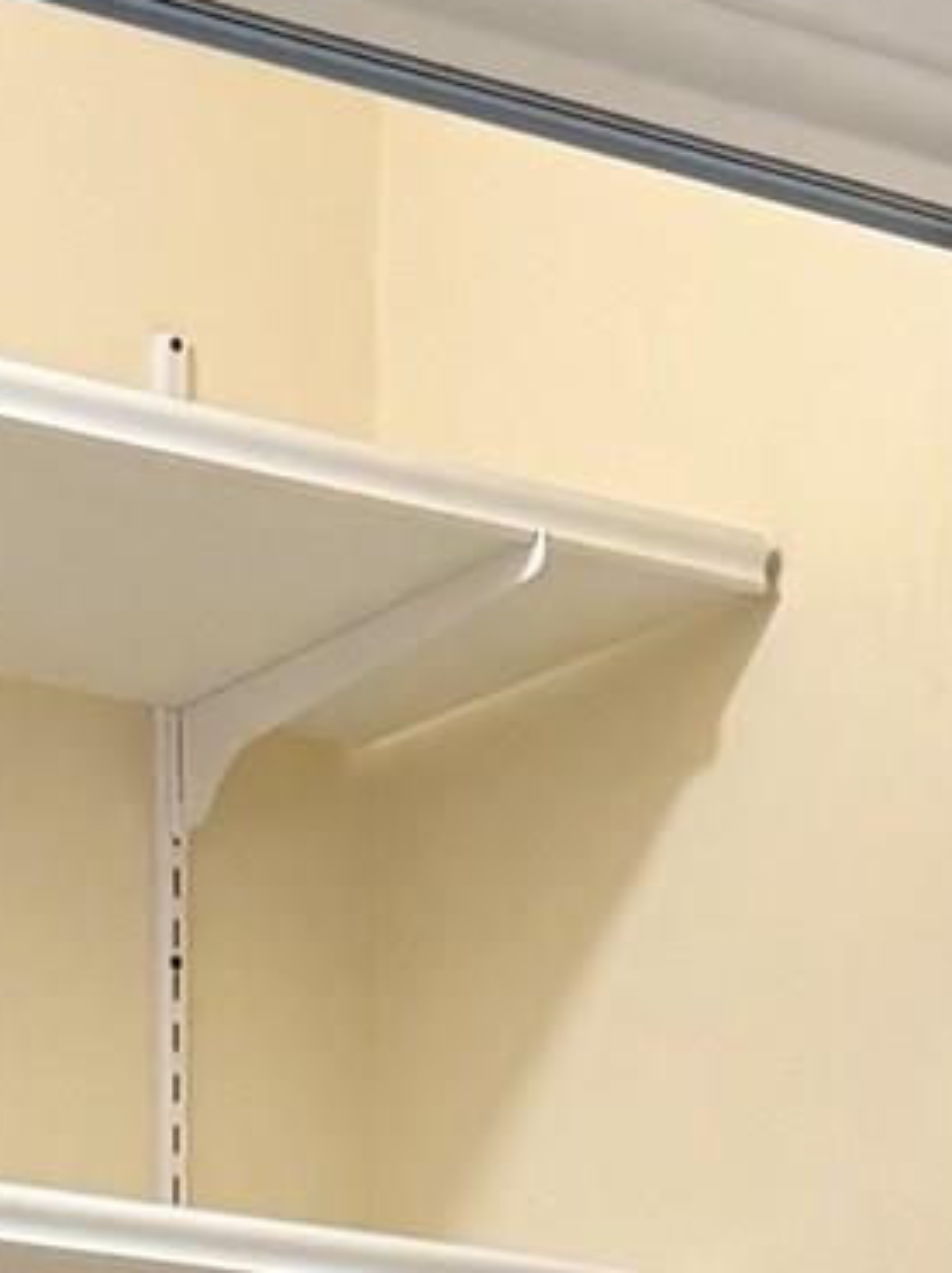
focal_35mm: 150
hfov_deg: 9.8
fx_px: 5510
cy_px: 2984
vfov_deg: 11.2
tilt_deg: -5.1
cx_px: -24
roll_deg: +0.4
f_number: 1.78
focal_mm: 6.76
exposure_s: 1/120
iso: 160
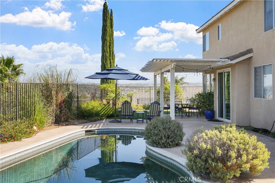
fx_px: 267
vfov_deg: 37.9
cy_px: 92
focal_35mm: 35
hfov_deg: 54.4
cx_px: 138
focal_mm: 35
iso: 320
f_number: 18
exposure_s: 1/125
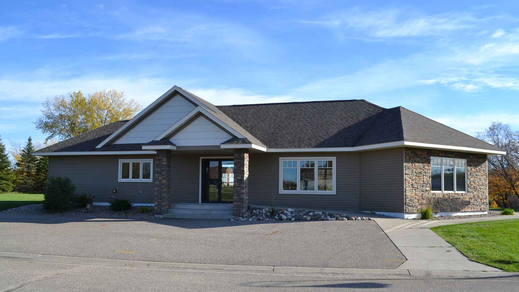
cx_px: 264
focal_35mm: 29
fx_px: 399
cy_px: 150
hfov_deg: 66.1
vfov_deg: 40.2
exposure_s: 1/250
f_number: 8
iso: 100
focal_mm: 18
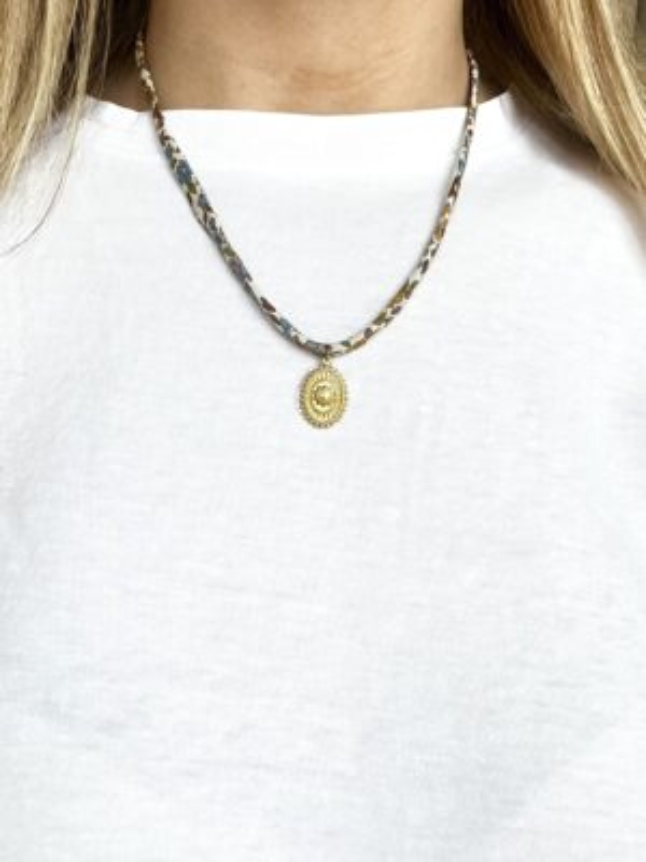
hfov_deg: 46.8
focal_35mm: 30
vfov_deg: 60.0
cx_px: 323
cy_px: 431
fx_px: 746
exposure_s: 1/73
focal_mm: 2.71
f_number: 2.2
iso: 100
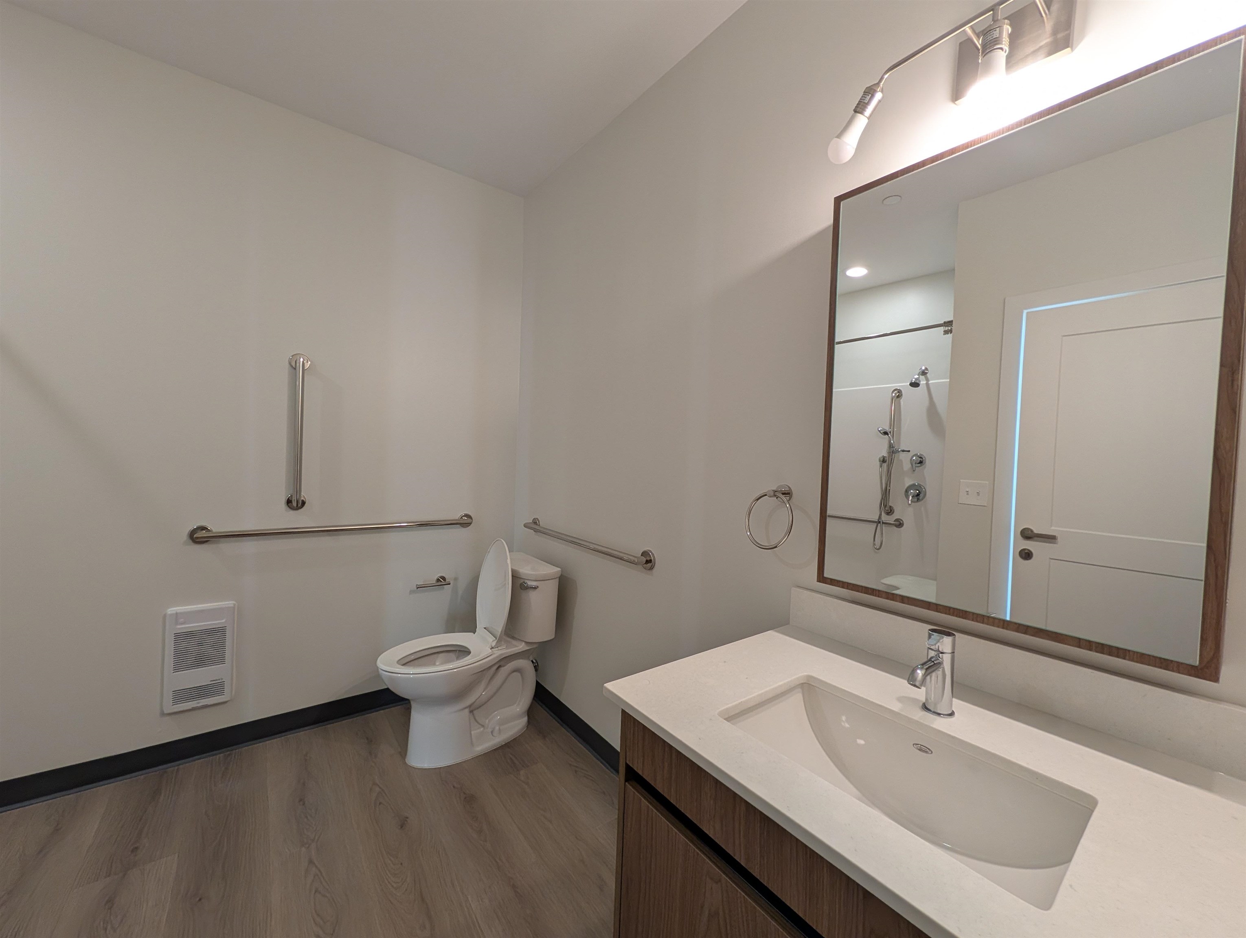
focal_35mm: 12
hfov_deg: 110.5
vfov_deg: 94.6
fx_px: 433
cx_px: 623
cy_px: 469
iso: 119
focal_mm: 2.02
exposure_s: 1/120
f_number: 1.7
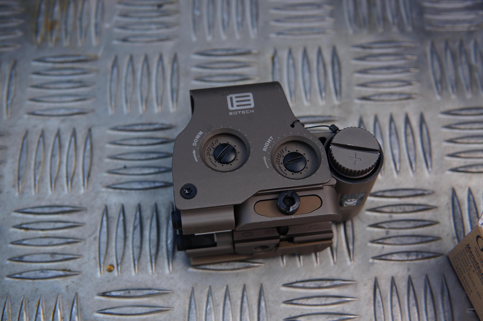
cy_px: 160
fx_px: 603
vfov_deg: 29.8
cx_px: 242
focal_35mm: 45
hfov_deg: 43.6
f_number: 4.5
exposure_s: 1/160
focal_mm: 30
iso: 100
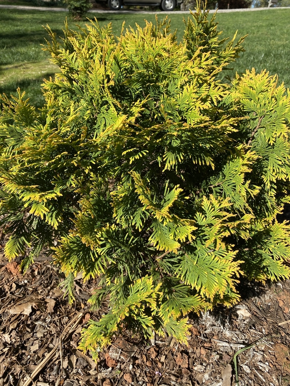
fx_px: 290
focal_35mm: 26
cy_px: 193
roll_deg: -5.6
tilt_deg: -27.6
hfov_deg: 53.1
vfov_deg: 67.3
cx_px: 145
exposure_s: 1/1838
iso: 32
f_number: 1.8
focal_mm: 4.25
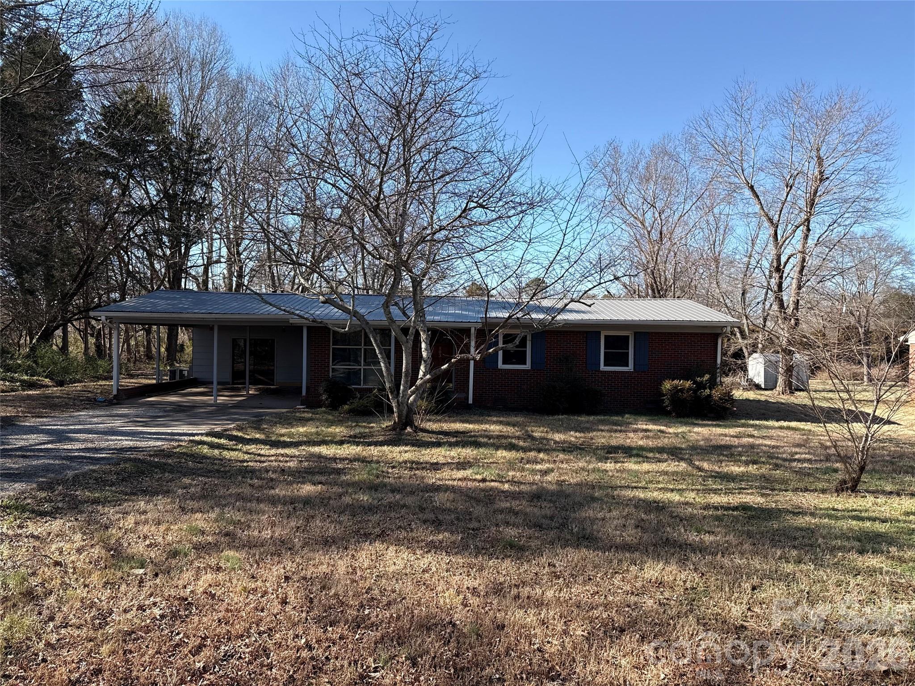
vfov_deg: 56.8
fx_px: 634
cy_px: 343
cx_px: 458
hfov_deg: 71.6
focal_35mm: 24
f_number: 1.78
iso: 80
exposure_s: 1/1522
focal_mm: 6.76
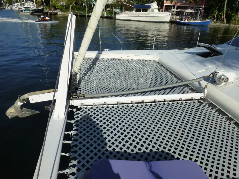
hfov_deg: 71.6
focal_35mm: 24
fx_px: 166
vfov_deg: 56.8
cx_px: 120
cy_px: 90
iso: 160
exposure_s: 1/1600
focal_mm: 4.3
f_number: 4
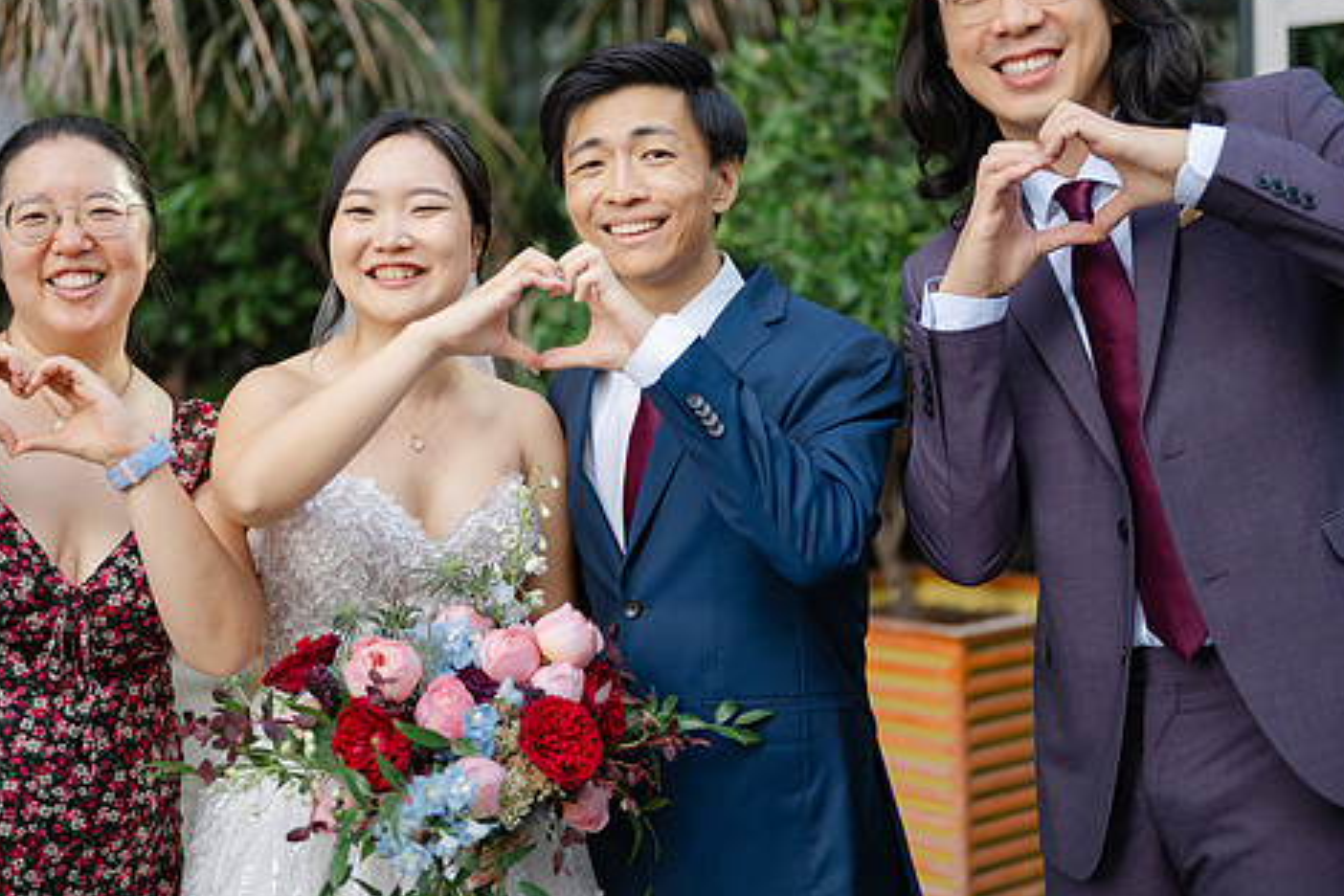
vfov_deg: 21.9
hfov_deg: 32.4
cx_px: 615
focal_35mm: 62
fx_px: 2314
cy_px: 398
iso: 80
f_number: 1.8
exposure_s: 1/400
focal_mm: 50
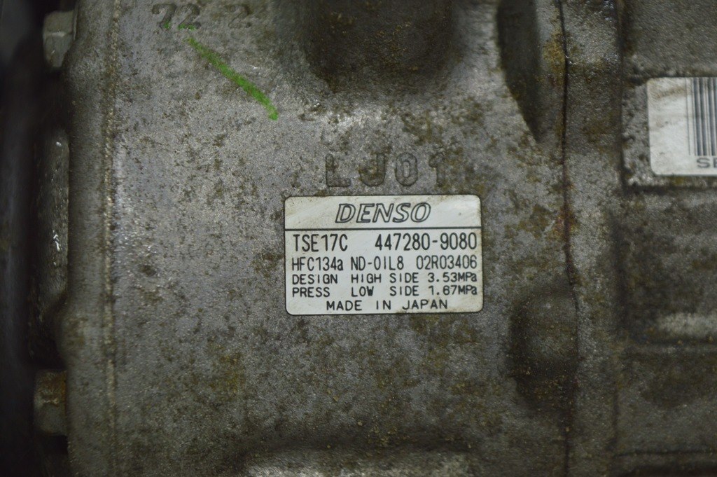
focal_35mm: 82
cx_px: 358
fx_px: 1642
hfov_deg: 24.6
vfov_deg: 16.5
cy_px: 238
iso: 400
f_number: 5.6
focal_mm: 55
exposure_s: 1/50
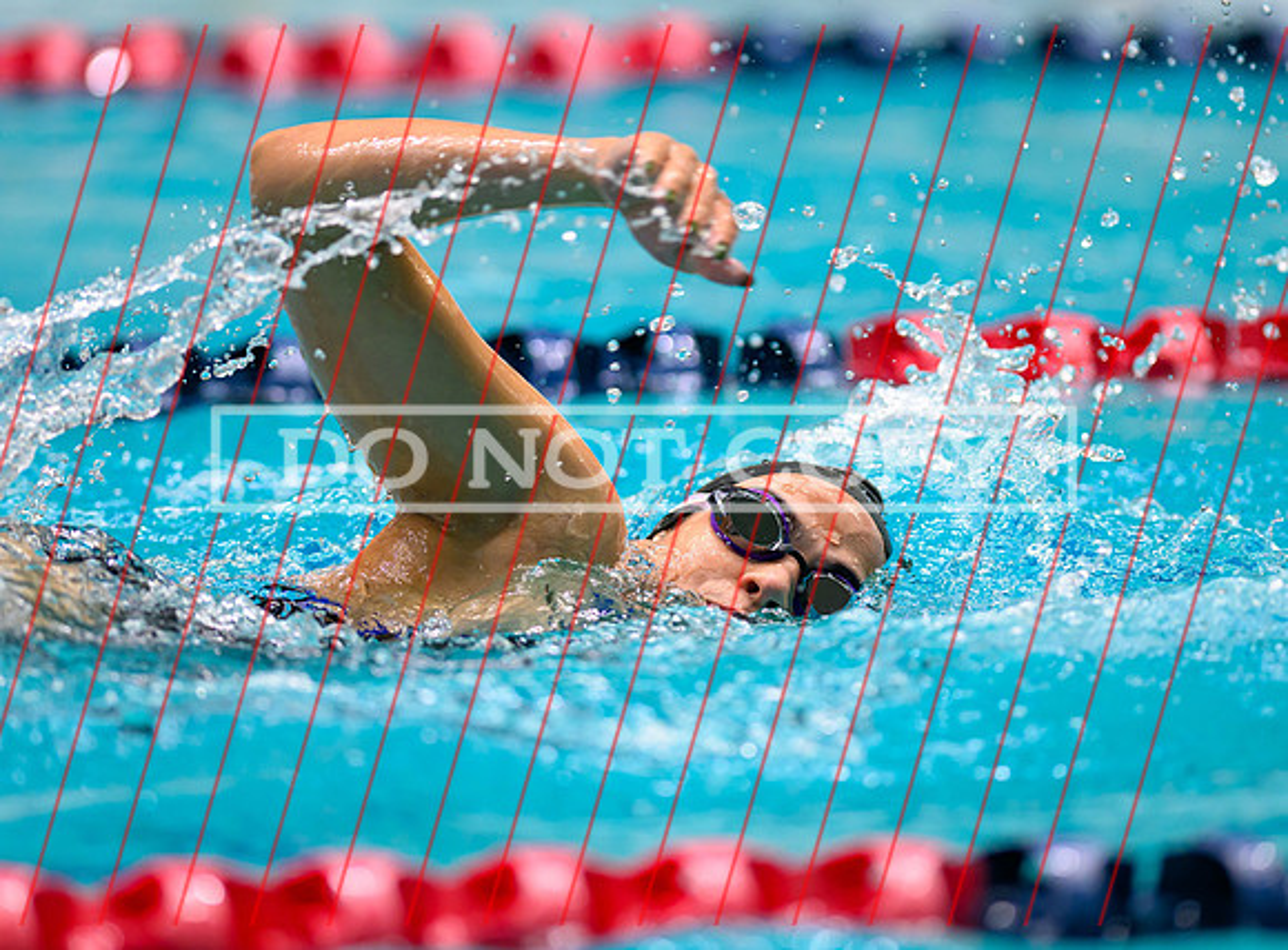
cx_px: 661
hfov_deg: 5.2
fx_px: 14150
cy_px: 418
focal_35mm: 382
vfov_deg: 3.8
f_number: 2.8
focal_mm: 300
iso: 2000
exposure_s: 1/800
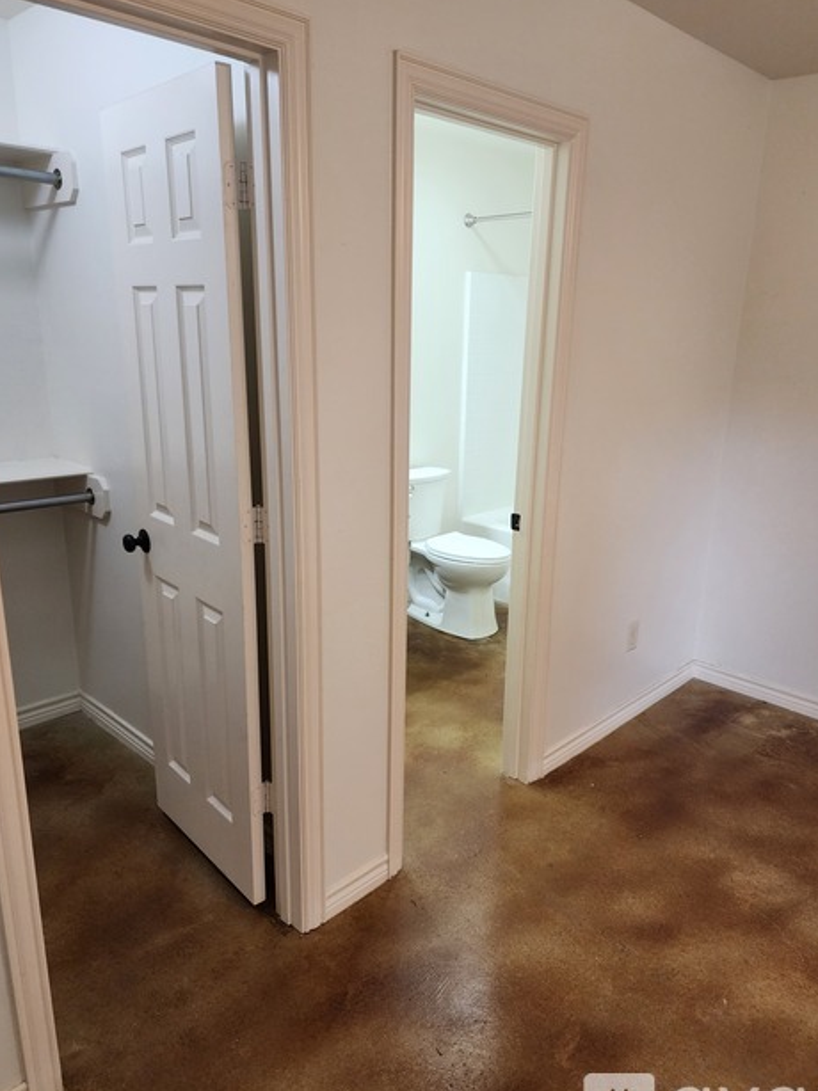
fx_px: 788
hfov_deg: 54.8
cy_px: 552
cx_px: 427
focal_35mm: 25
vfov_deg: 69.4
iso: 500
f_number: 1.8
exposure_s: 1/120
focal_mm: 6.4
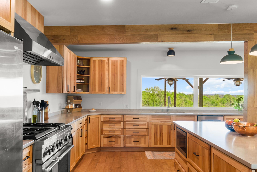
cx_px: 122
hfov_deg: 58.7
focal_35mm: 32
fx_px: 228
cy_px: 88
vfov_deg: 41.1
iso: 125
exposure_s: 1/2.5
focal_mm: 20
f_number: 8
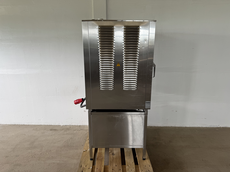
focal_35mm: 24
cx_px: 115
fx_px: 159
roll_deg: +0.9
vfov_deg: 56.8
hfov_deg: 71.6
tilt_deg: -13.6
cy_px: 86
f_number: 1.78
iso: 50
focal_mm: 6.76
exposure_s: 1/121
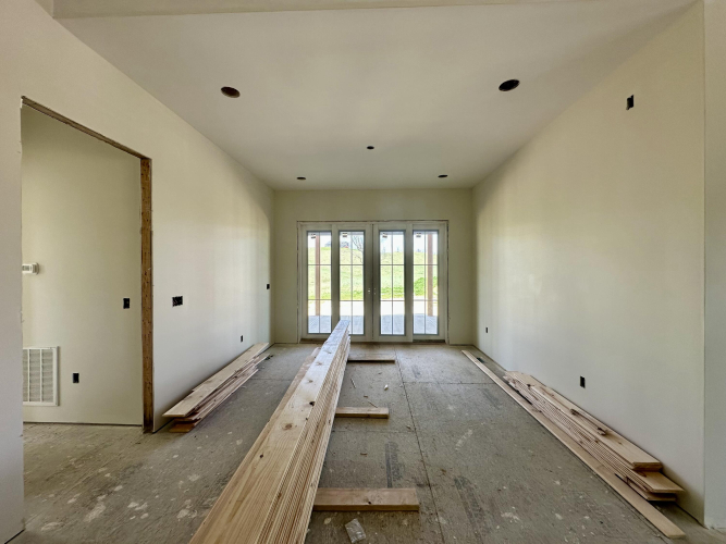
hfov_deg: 102.1
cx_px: 363
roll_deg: +0.2
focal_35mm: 14
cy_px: 272
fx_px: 294
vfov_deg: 85.7
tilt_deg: +1.1
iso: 40
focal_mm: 2.22
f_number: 2.2
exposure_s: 1/99
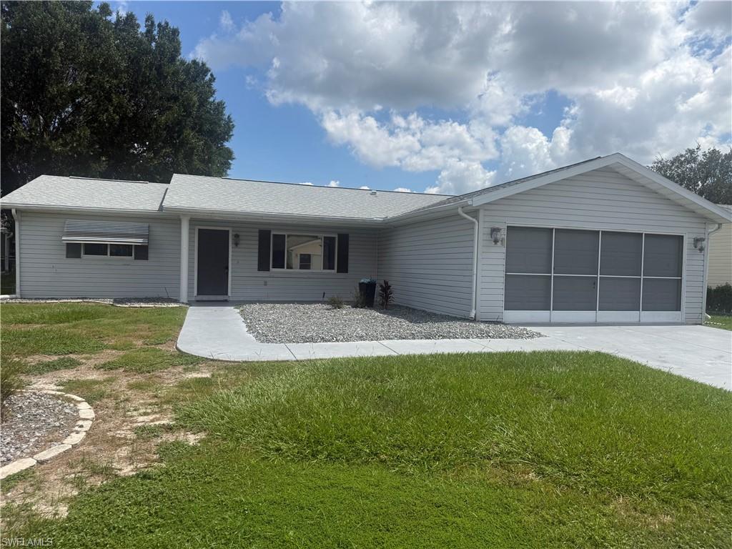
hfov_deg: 71.6
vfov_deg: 56.8
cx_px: 366
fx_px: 508
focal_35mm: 24
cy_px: 274
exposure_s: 1/7353
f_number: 1.78
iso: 80
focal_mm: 6.76
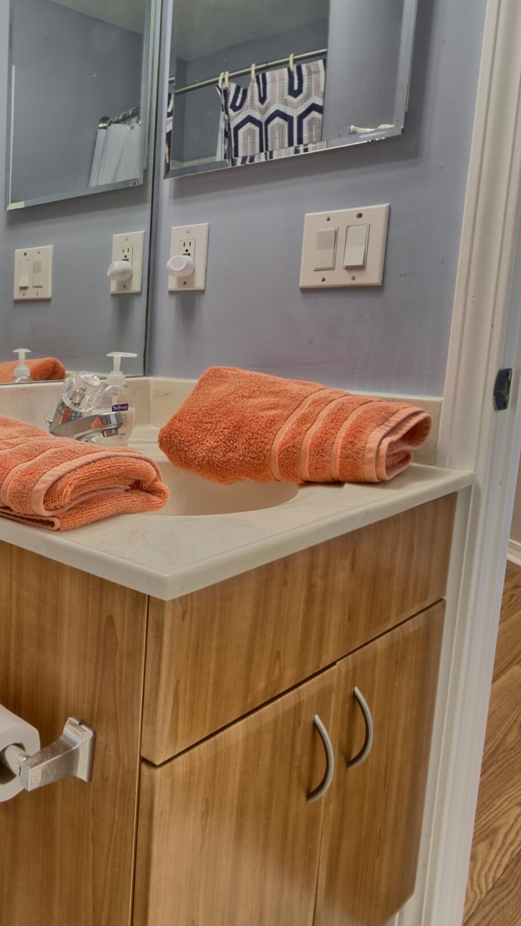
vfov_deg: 69.7
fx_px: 663
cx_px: -69
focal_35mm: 27
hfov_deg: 35.7
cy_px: 423
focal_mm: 14
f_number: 19
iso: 200
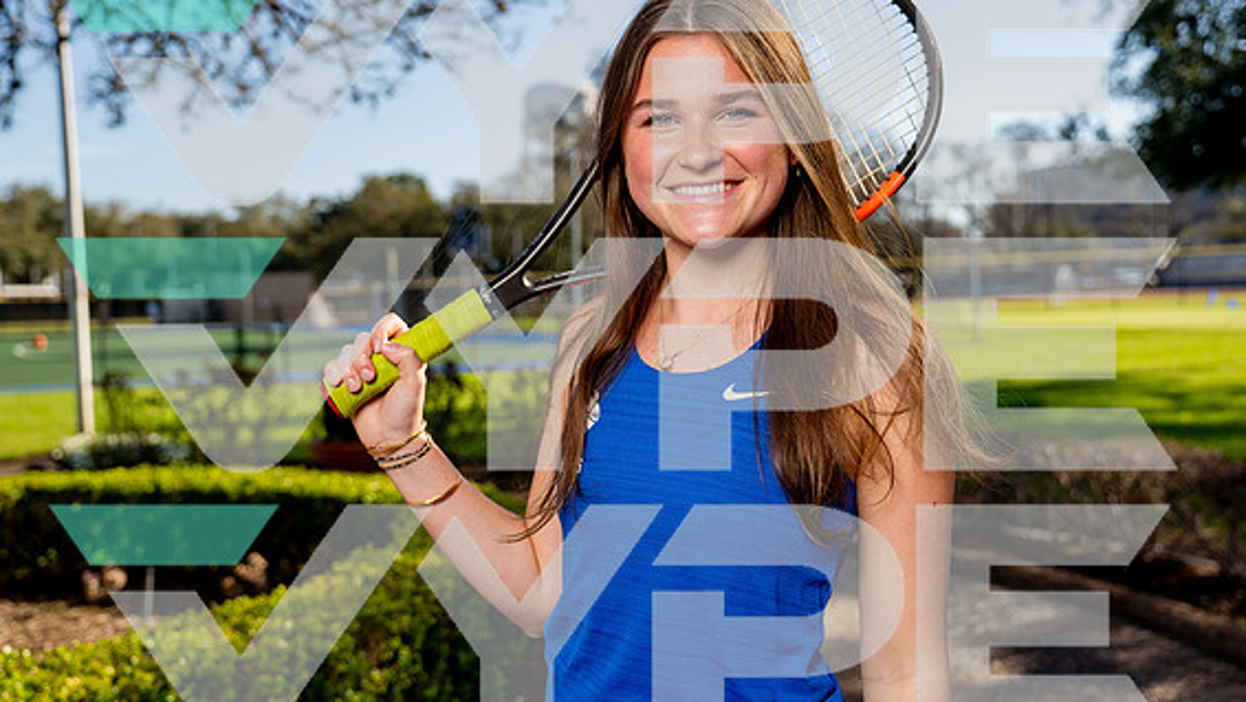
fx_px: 1454
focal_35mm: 44
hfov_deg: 46.4
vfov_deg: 27.1
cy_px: 355
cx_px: 616
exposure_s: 1/1250
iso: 100
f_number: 4
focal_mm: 41
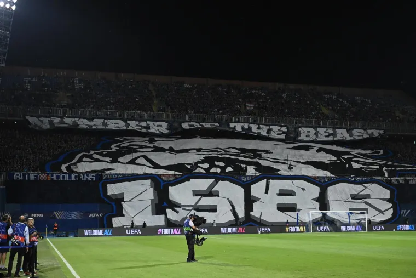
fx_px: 555
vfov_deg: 28.1
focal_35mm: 48
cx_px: 208
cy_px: 139
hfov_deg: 41.1
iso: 5000
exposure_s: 1/1000
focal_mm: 48
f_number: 4
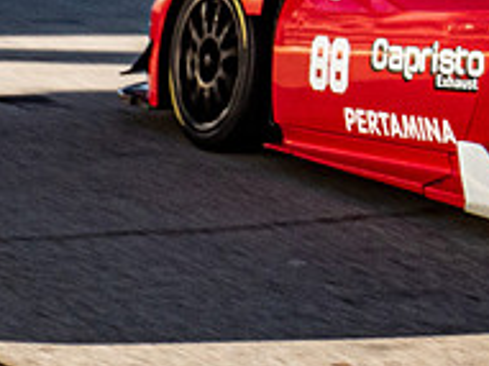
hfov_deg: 9.9
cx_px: 830
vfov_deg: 7.6
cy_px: -196
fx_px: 2711
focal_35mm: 192
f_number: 20
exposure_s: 1/80
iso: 500
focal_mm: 24
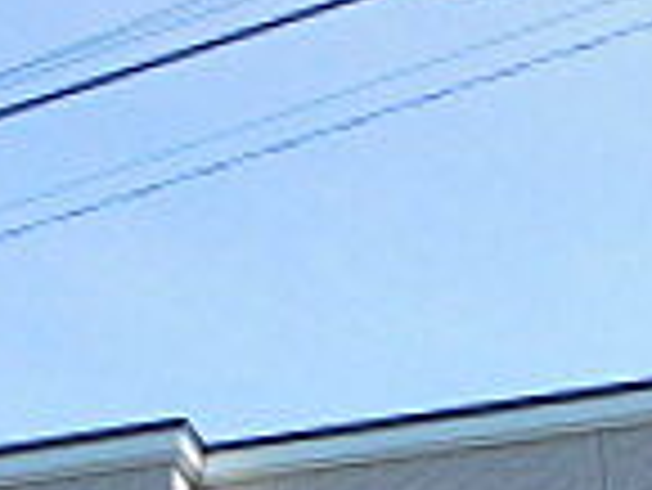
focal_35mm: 106
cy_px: 872
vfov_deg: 12.8
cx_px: 27
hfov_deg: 18.1
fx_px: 1998
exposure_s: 1/800
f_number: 3.3
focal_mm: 4.3
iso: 125
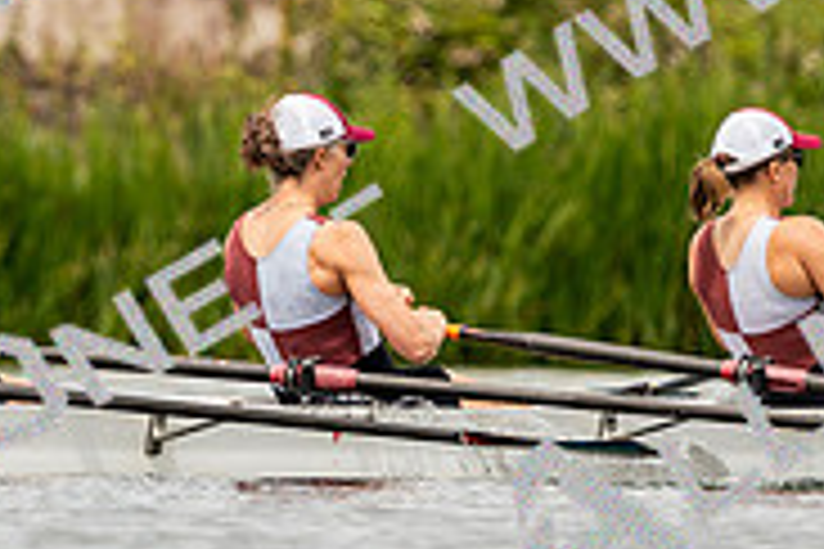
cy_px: 227
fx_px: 43554
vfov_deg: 0.7
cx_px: 126
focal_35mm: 1903
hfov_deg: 1.1
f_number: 6.3
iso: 250
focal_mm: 600
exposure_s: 1/2000
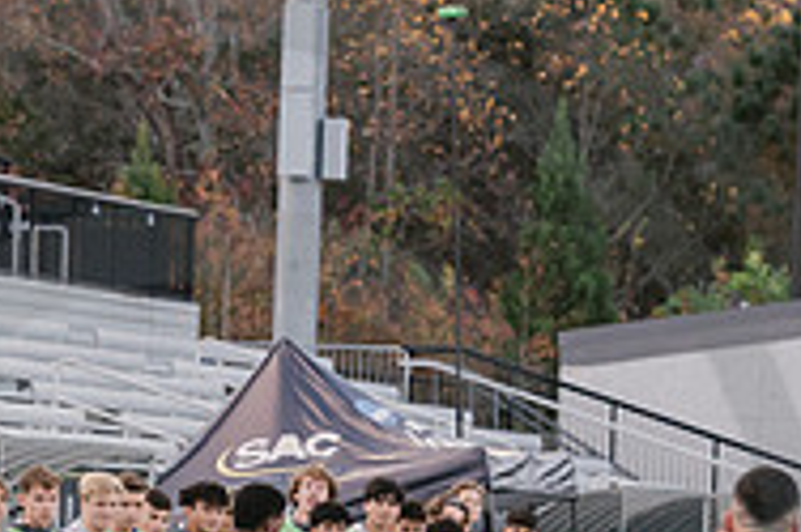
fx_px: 8936
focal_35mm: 402
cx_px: 179
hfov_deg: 5.1
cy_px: 636
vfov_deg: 3.4
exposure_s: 1/640
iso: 1250
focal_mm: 130
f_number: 5
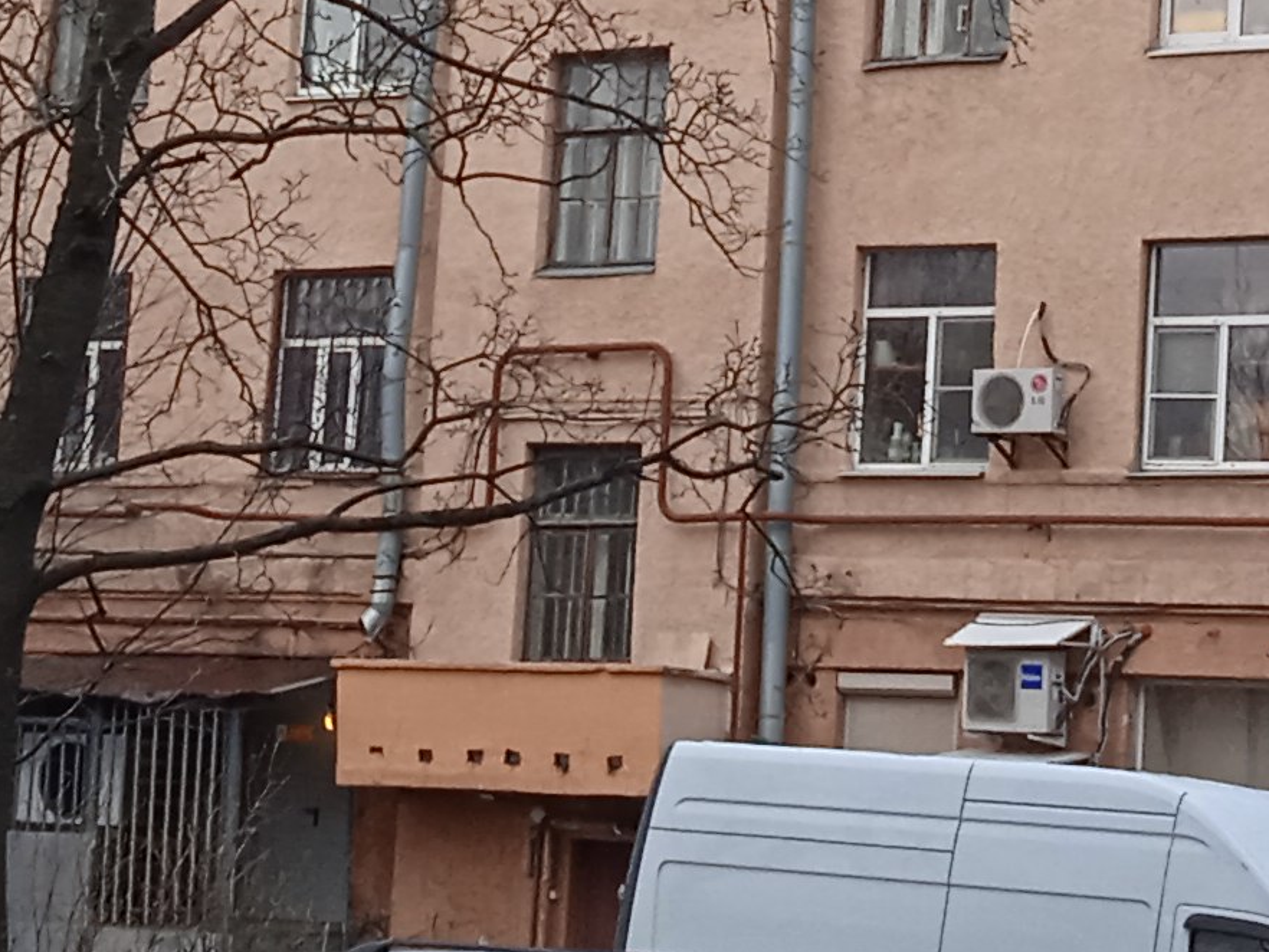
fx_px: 4840
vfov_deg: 11.2
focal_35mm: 132
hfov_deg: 14.9
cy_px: 69
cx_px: 728
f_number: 2.2
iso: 175
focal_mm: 3.43
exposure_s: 1/100
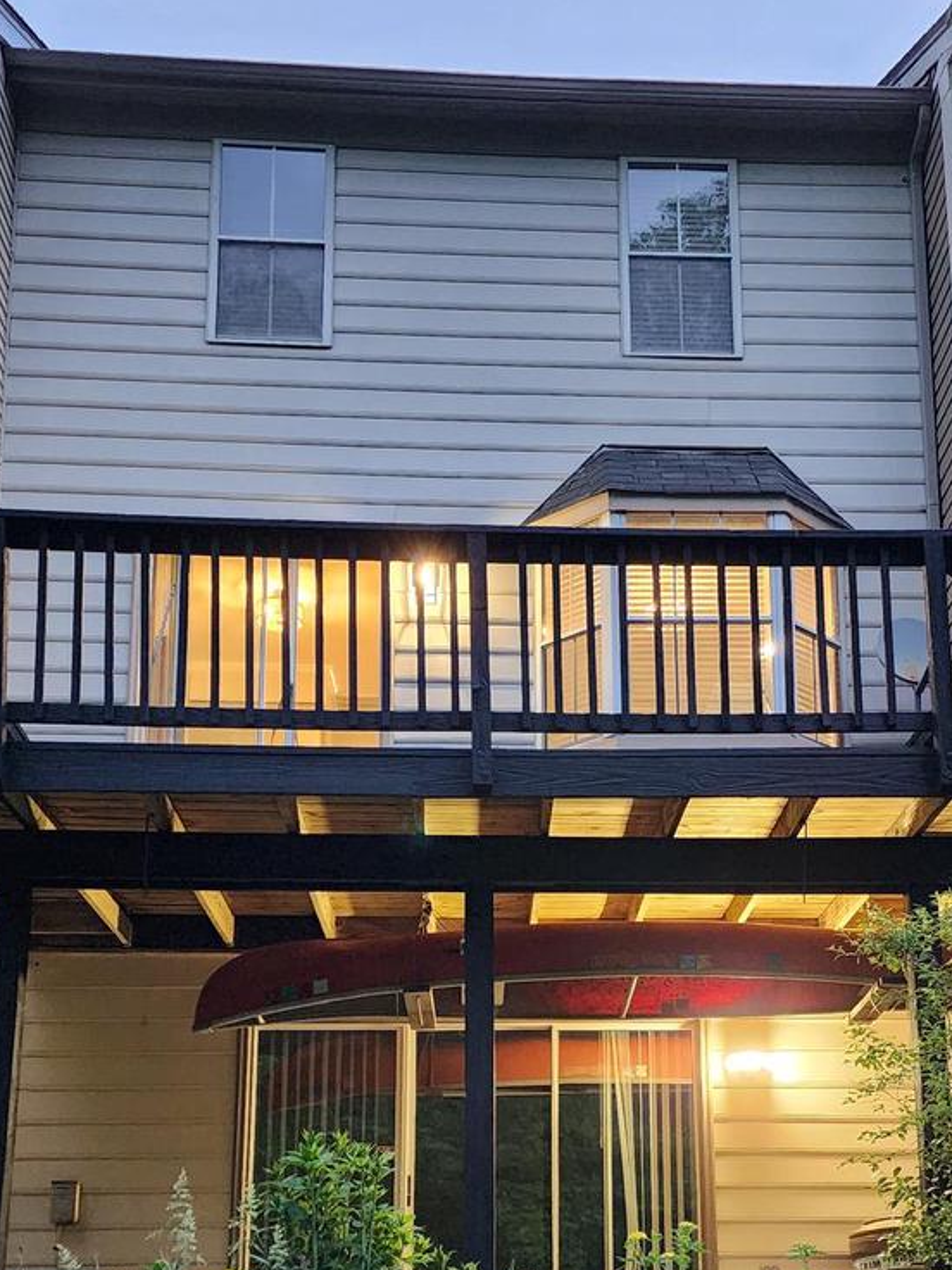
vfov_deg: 38.6
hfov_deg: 30.2
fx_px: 1760
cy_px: 959
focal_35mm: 48
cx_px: 567
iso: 1000
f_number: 1.8
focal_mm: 6.4
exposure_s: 1/120
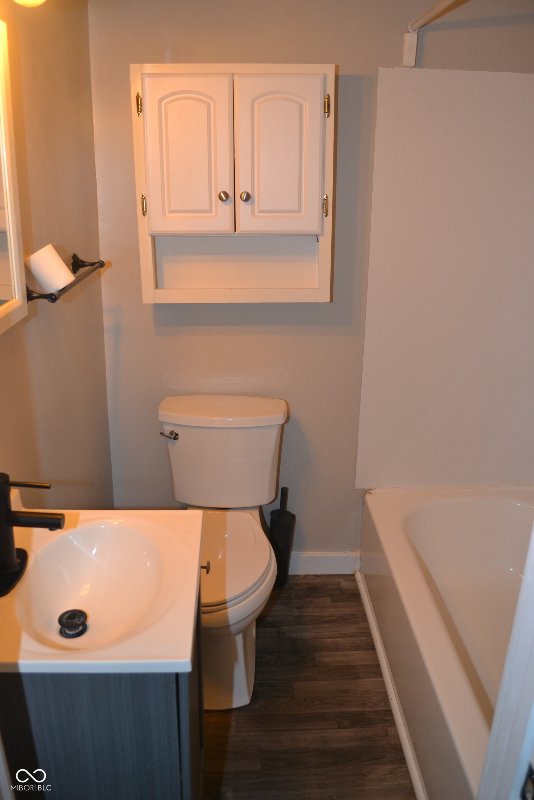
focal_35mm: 27
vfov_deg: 67.4
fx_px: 601
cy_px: 400
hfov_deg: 47.9
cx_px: 267
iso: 720
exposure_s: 1/60
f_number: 3.5
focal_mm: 18
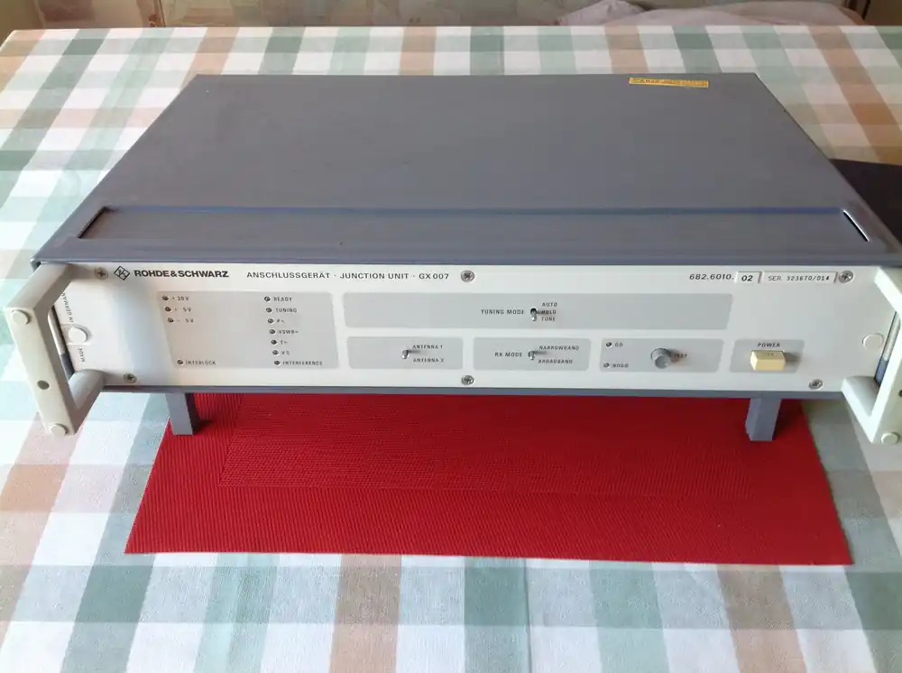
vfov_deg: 40.6
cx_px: 451
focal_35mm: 35
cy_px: 336
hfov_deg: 52.7
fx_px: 910
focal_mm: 4.28
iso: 50
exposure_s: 1/17
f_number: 2.4
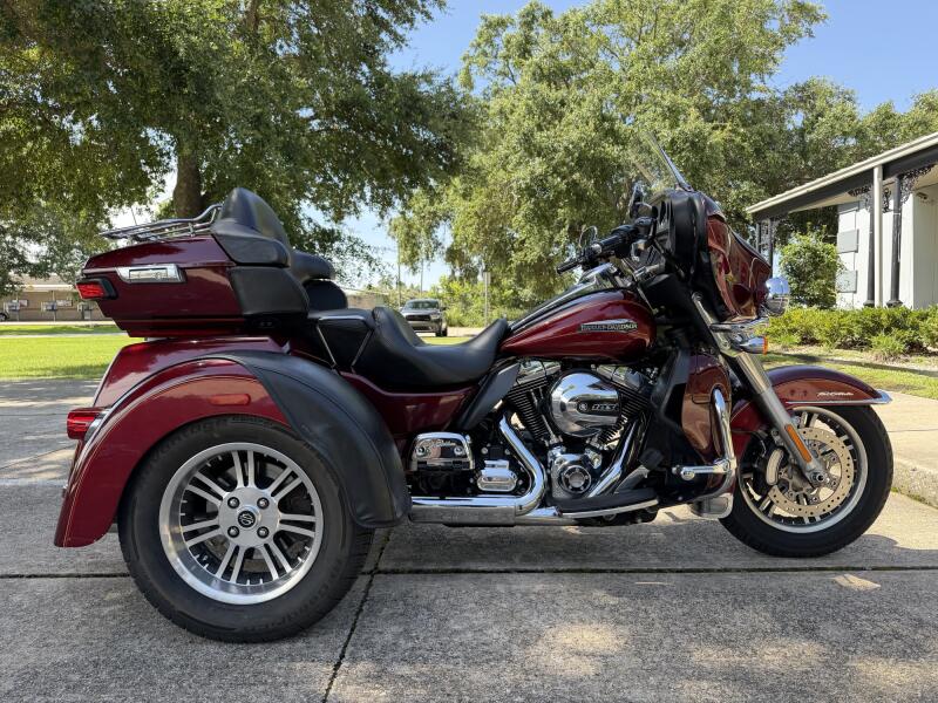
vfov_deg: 56.8
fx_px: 650
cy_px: 352
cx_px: 469
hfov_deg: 71.6
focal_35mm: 24
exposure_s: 1/909
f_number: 1.78
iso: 100
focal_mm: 6.76
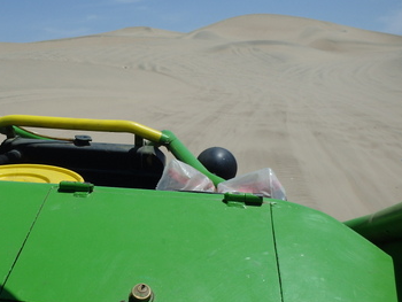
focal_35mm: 40
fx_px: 465
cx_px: 127
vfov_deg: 36.0
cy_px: 144
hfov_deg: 45.9
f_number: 11
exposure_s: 1/250
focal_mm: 5
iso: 125
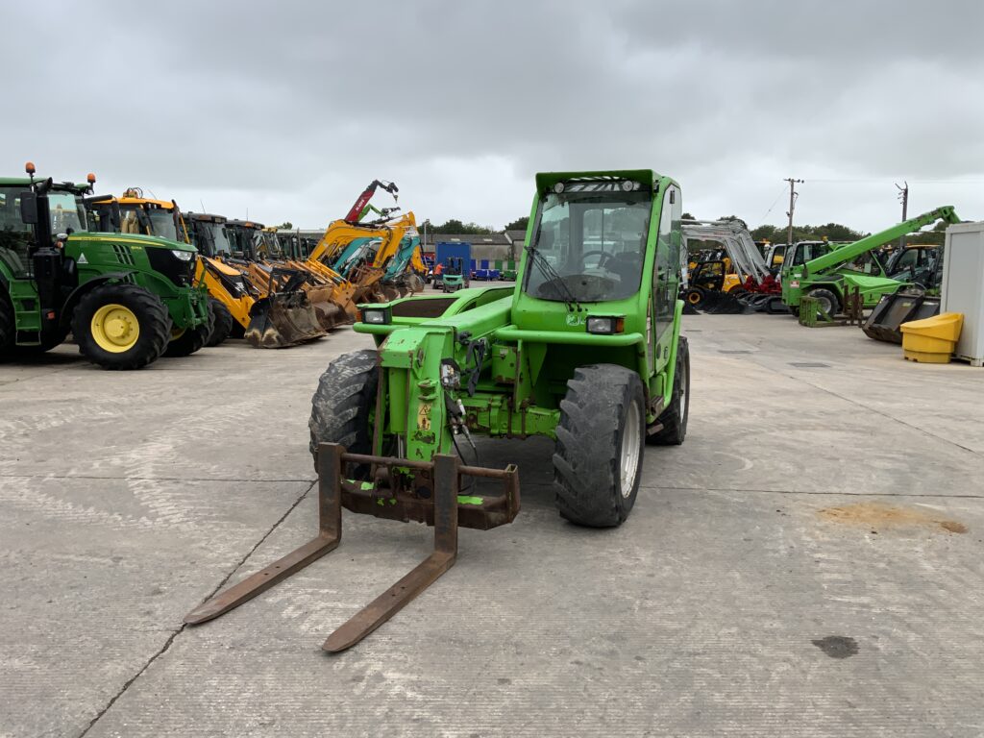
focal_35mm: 29
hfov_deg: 61.7
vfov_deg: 48.2
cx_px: 492
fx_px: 824
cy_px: 369
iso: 16
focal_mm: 3
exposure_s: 1/461
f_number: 1.8
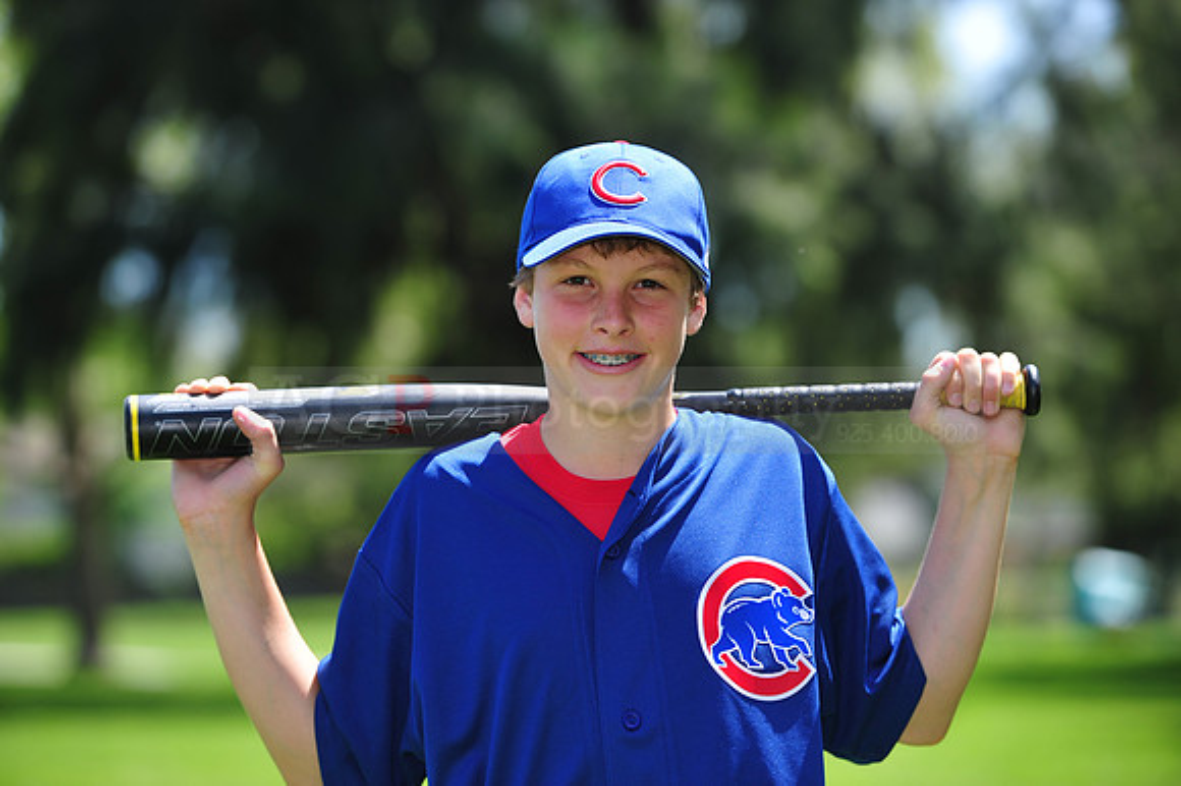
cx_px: 590
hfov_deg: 12.5
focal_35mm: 165
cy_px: 393
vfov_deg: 8.3
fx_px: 5410
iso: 200
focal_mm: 165
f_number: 4.5
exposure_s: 1/640
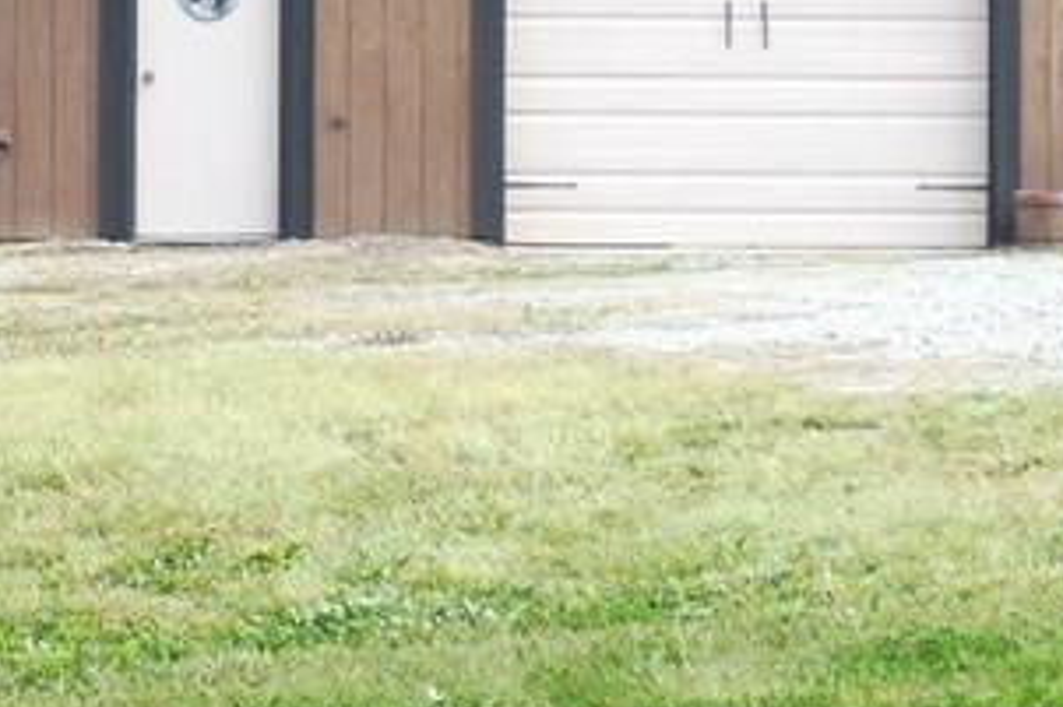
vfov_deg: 4.8
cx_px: 774
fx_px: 8440
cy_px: -485
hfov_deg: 7.2
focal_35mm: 286
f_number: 4.6
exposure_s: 1/80
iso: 125
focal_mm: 14.5
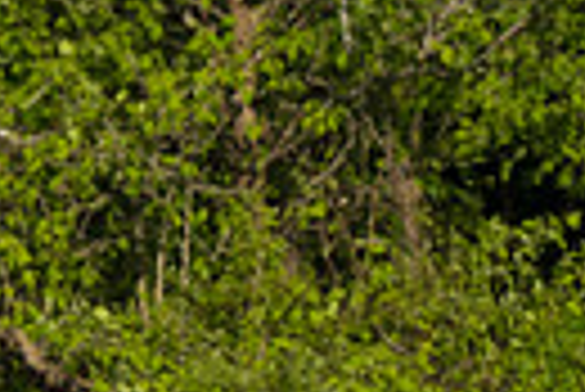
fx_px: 21701
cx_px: 284
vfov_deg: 1.0
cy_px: 730
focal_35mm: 1334
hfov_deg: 1.5
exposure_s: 1/1600
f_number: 5.6
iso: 250
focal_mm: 200
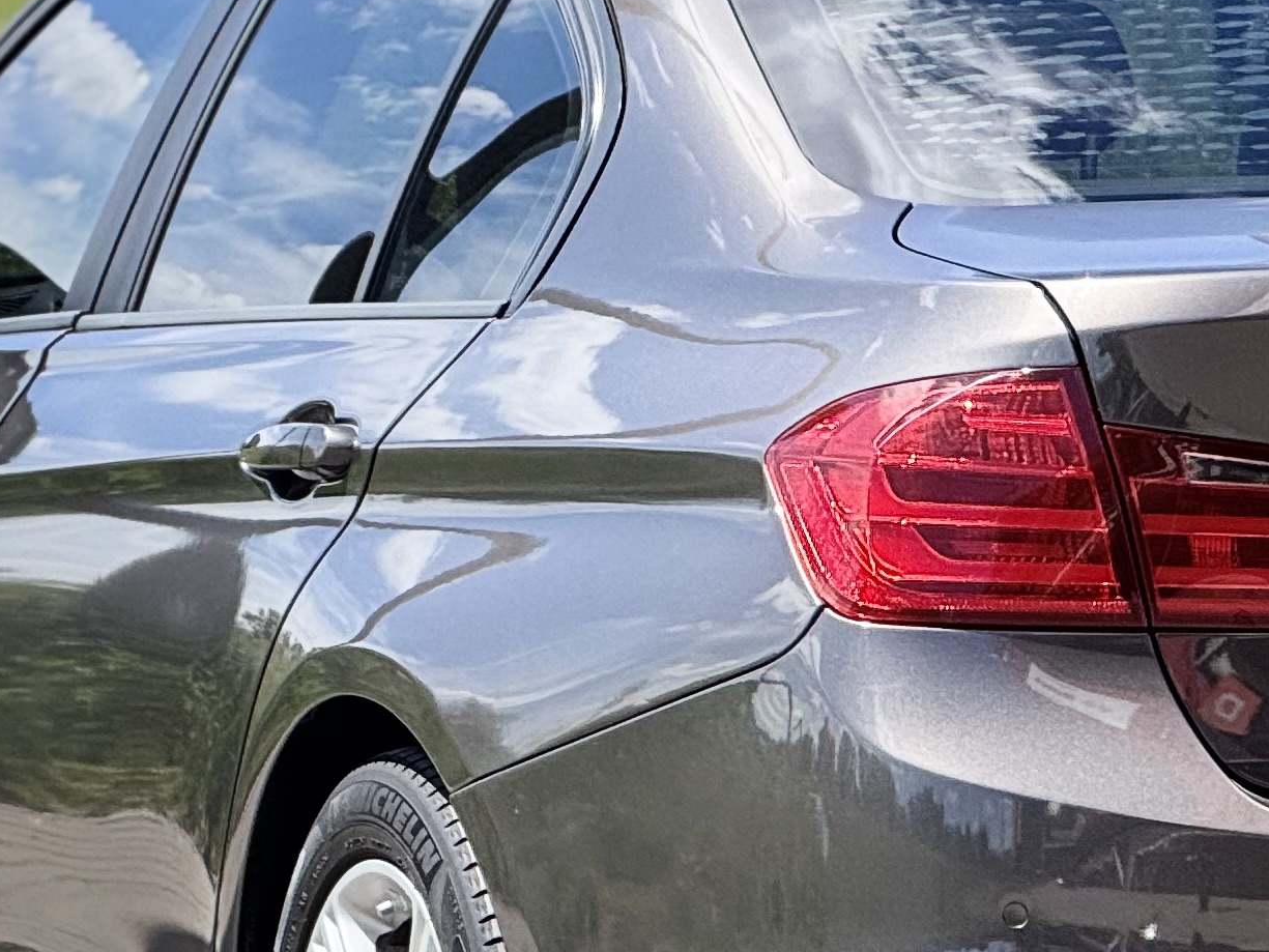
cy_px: 480
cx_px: 1137
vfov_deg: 3.8
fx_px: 14482
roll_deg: -0.2
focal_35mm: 395
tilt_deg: -1.5
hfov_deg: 5.0
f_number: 2.8
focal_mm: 15.66
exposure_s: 1/951
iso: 50
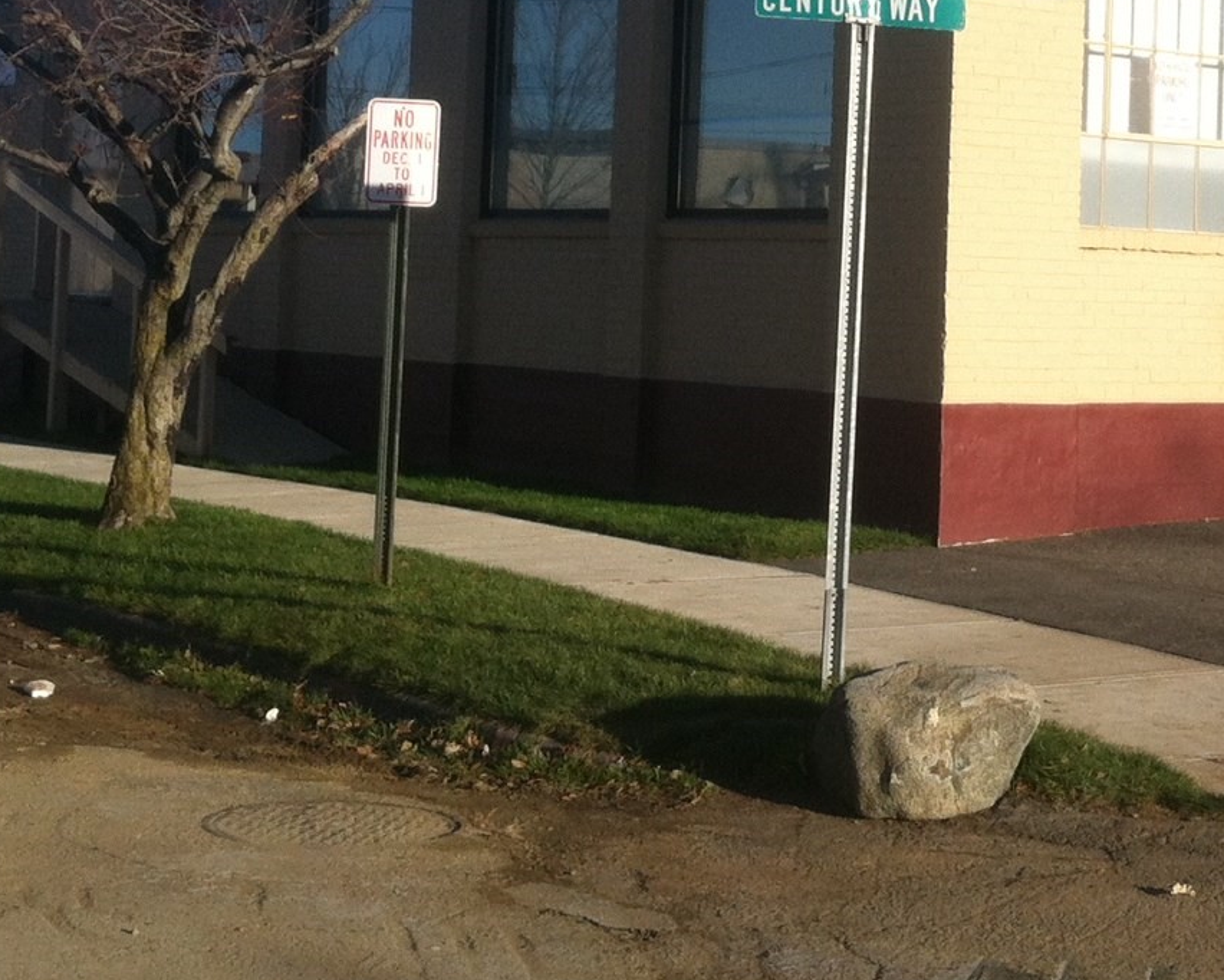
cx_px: 902
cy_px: 118
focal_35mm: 82
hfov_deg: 23.1
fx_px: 2971
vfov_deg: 18.4
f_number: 2.8
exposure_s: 1/1071
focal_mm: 3.85
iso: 80
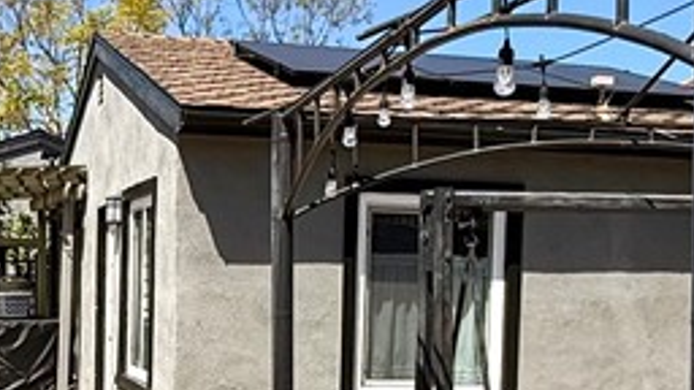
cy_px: 320
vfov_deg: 19.5
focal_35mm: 61
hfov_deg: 33.6
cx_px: 163
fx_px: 1123
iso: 50
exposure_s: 1/2611
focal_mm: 2.22
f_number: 2.2
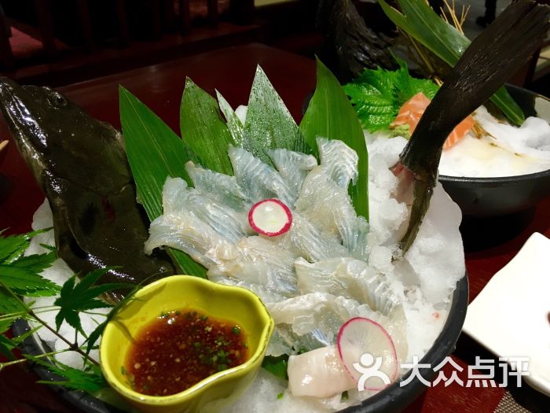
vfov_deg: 48.2
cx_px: 275
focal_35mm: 29
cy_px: 206
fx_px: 461
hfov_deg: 61.7
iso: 100
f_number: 2.2
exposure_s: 1/33
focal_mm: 4.15
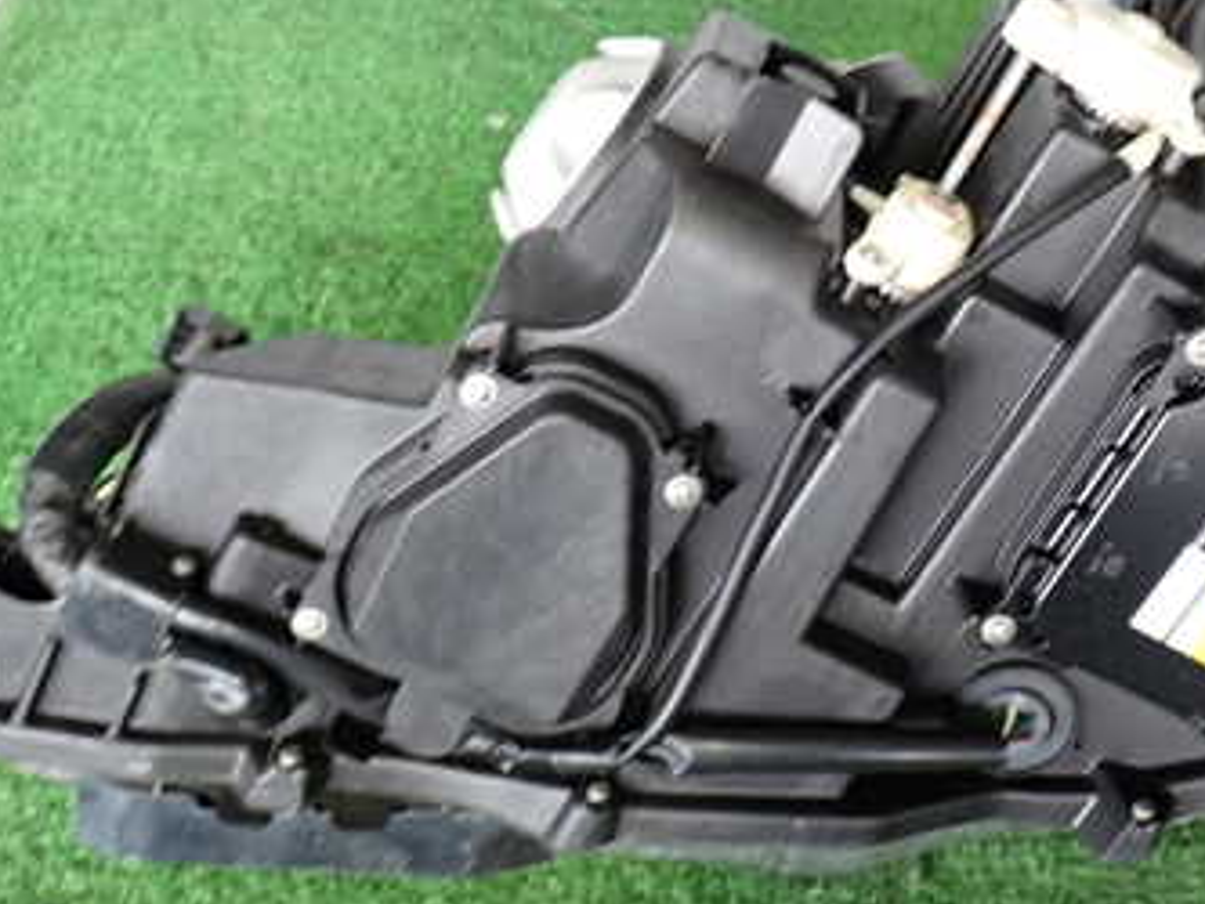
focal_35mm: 54
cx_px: 774
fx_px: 1880
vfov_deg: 27.0
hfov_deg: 35.3
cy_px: 401
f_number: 2.3
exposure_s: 1/30
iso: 200
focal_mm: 5.4
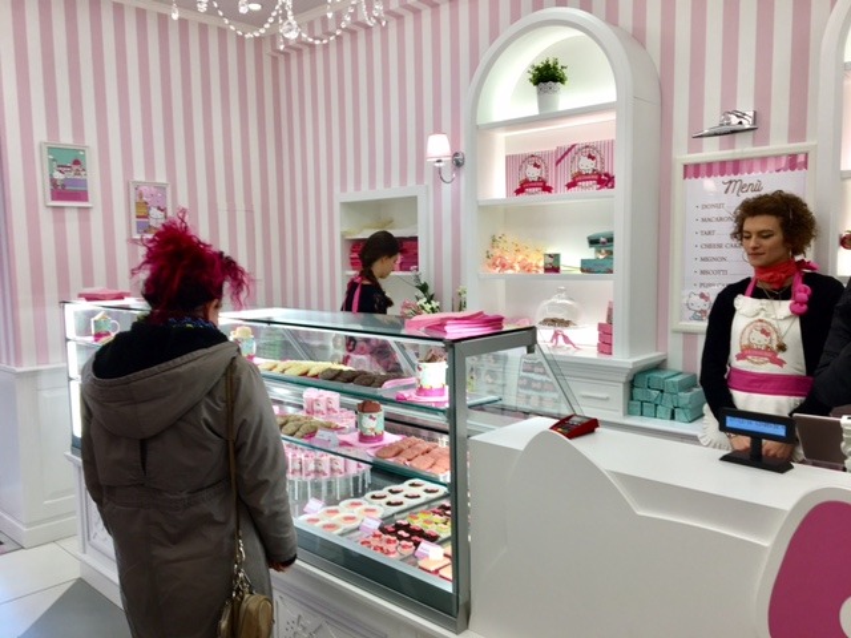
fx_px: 713
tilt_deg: -5.5
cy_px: 319
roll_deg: +0.9
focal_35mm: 29
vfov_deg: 48.2
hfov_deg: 61.7
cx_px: 426
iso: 25
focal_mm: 4.15
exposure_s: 1/50
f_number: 2.2
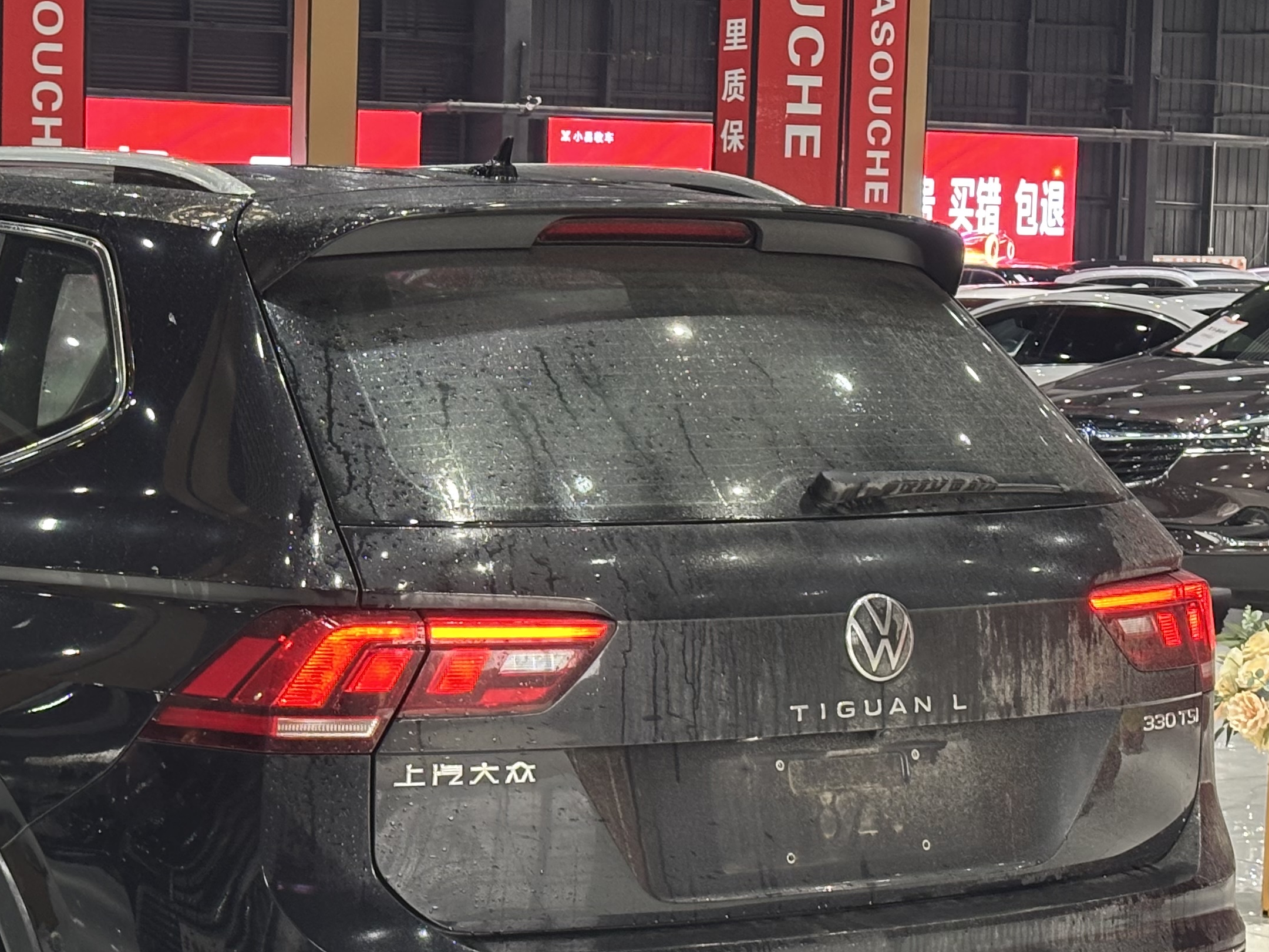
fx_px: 3556
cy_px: 531
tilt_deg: -5.5
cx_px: 156
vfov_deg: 15.2
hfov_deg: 19.9
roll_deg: -1.1
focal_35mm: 97
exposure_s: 1/33
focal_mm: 5.96
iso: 160
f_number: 1.6
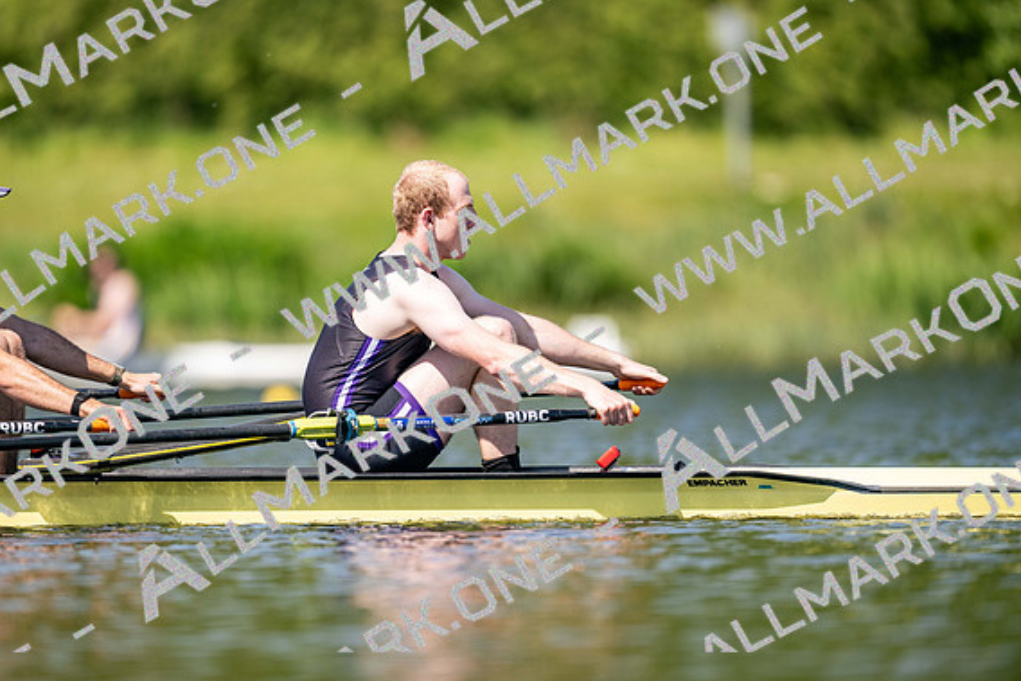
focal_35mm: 613
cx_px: 503
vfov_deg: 2.2
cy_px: 344
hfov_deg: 3.4
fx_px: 17389
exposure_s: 1/2500
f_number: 4
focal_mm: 600
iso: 280
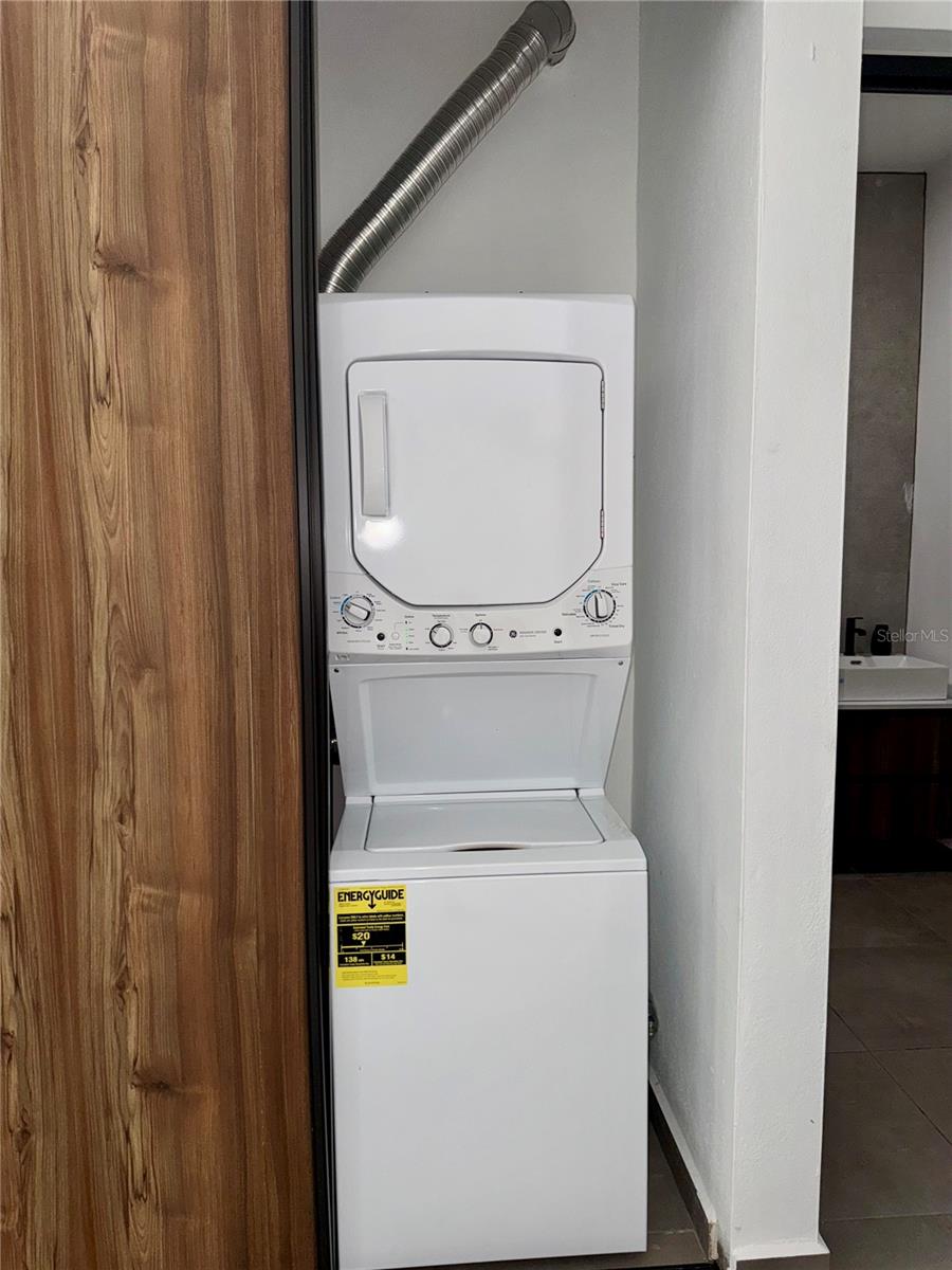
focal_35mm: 24
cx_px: 476
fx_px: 880
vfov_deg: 71.6
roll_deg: -0.5
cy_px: 635
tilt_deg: -6.0
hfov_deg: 56.8
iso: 50
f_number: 1.78
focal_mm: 6.76
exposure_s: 1/123
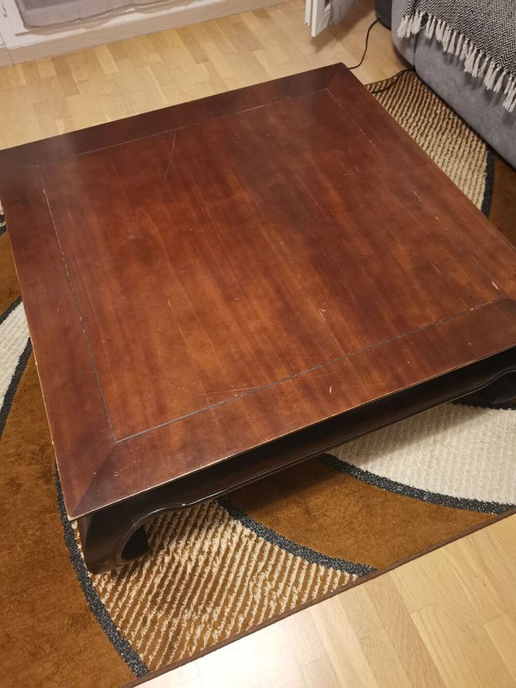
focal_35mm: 27
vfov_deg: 65.3
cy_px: 344
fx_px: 537
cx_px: 258
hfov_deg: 51.4
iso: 1250
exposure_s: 1/25
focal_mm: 5.58
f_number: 1.8
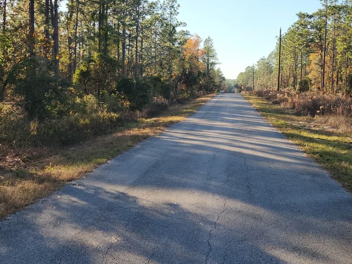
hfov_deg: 42.5
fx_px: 447
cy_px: 111
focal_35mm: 44
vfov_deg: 32.8
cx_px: 225
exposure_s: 1/746
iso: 20
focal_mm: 5.4
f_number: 1.8
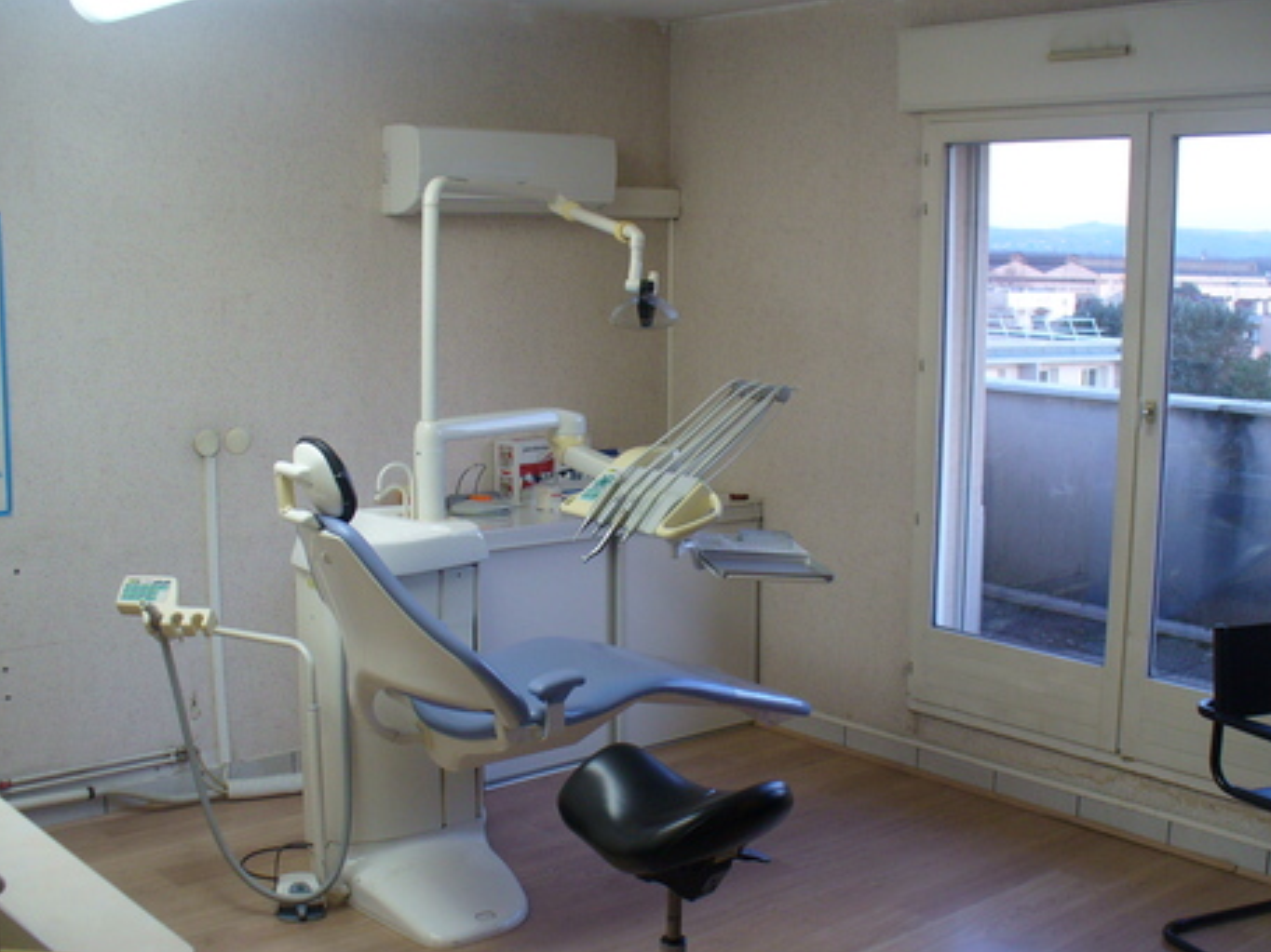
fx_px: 1542
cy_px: 535
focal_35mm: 42
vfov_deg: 34.3
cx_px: 676
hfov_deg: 44.8
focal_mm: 6.1
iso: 100
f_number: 2.8
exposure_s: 1/30
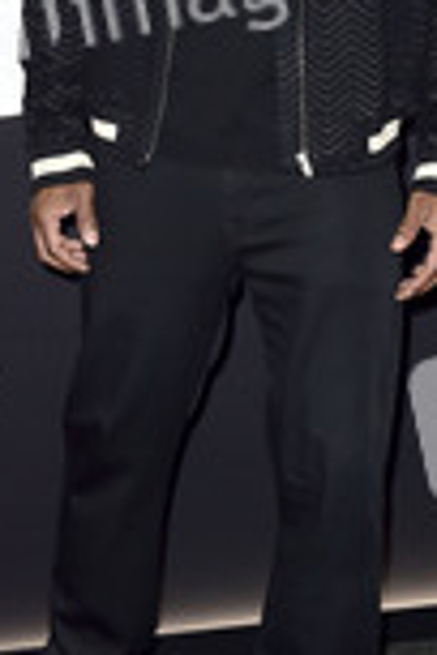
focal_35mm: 136
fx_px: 2476
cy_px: 188
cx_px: 242
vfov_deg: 15.0
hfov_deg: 10.1
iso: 640
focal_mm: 52
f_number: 6.3
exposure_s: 1/250
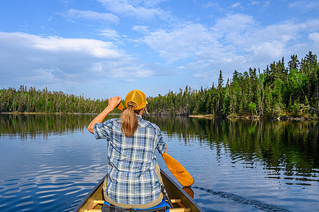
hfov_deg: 58.3
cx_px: 130
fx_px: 284
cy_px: 128
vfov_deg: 40.9
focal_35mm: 32
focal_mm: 24
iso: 100
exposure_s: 1/200
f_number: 8
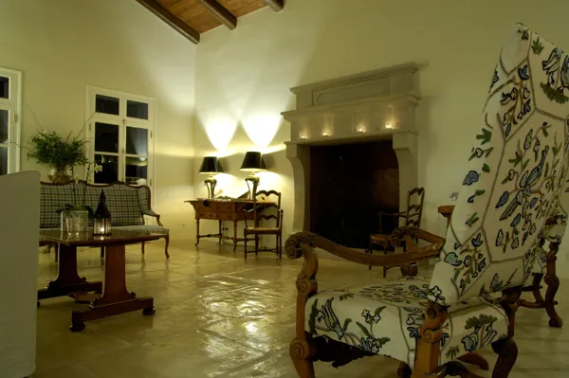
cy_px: 189
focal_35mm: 26
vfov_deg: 50.3
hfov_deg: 70.5
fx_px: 403
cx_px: 284
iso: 250
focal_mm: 17
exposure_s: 1
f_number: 5.6
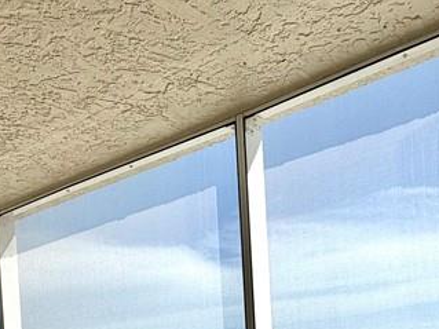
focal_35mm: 45
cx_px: 314
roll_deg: +3.4
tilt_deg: -0.5
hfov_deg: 41.2
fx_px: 570
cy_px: 372
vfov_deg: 28.8
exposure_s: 1/770
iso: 20
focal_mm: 2.22
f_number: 2.2
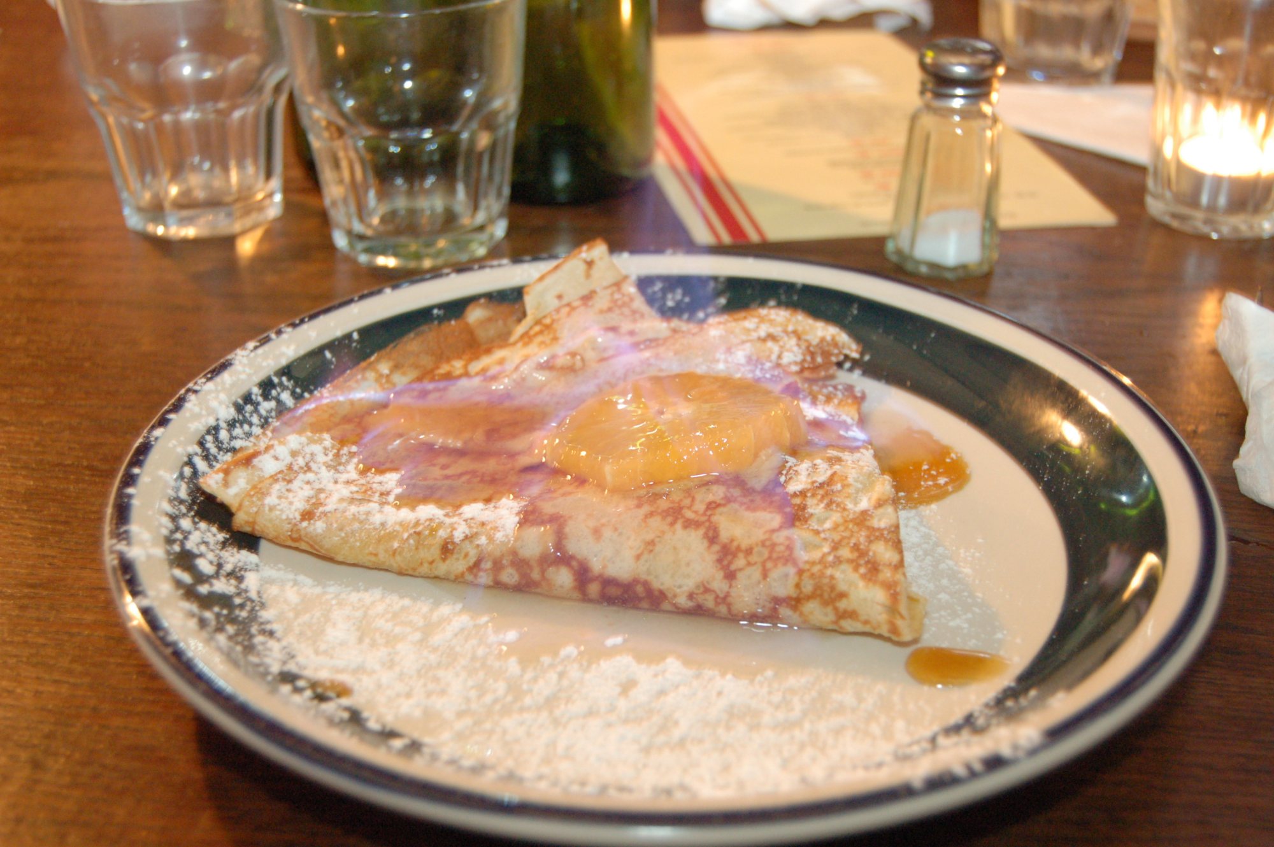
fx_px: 1697
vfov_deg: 28.0
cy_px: 424
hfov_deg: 41.1
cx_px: 637
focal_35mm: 48
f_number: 4.5
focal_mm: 32
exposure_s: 1/6
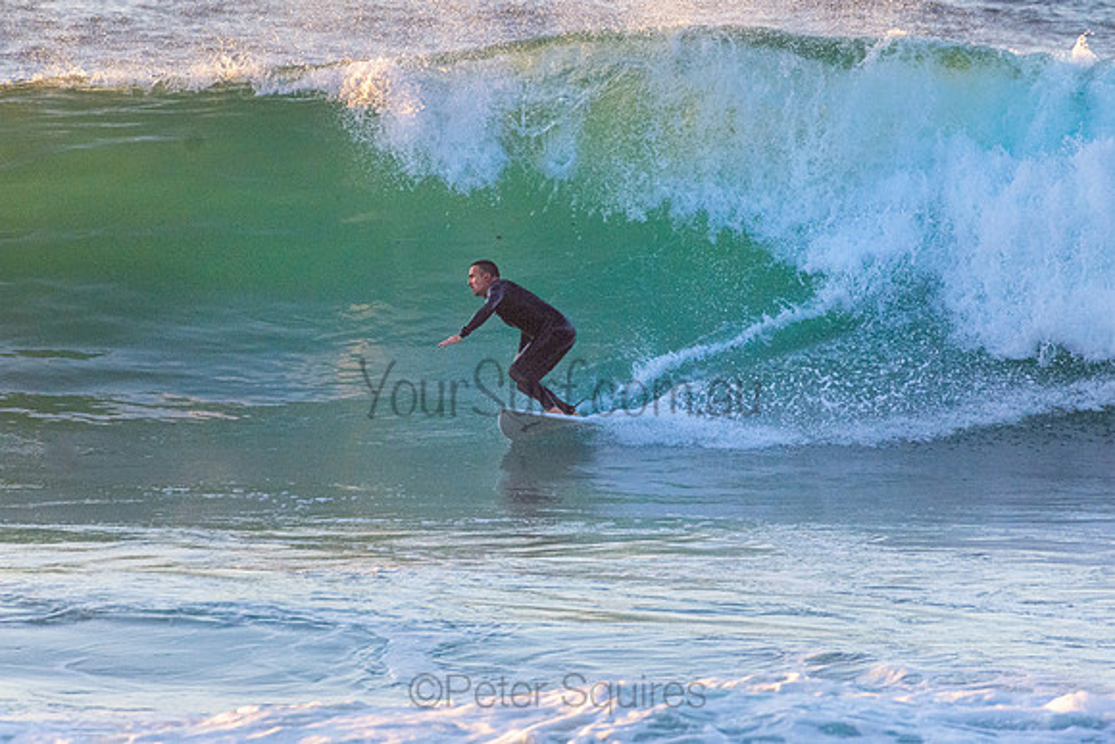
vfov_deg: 1.8
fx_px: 23234
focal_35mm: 750
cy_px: 372
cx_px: 558
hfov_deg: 2.7
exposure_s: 1/1600
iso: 2000
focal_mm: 500
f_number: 5.6
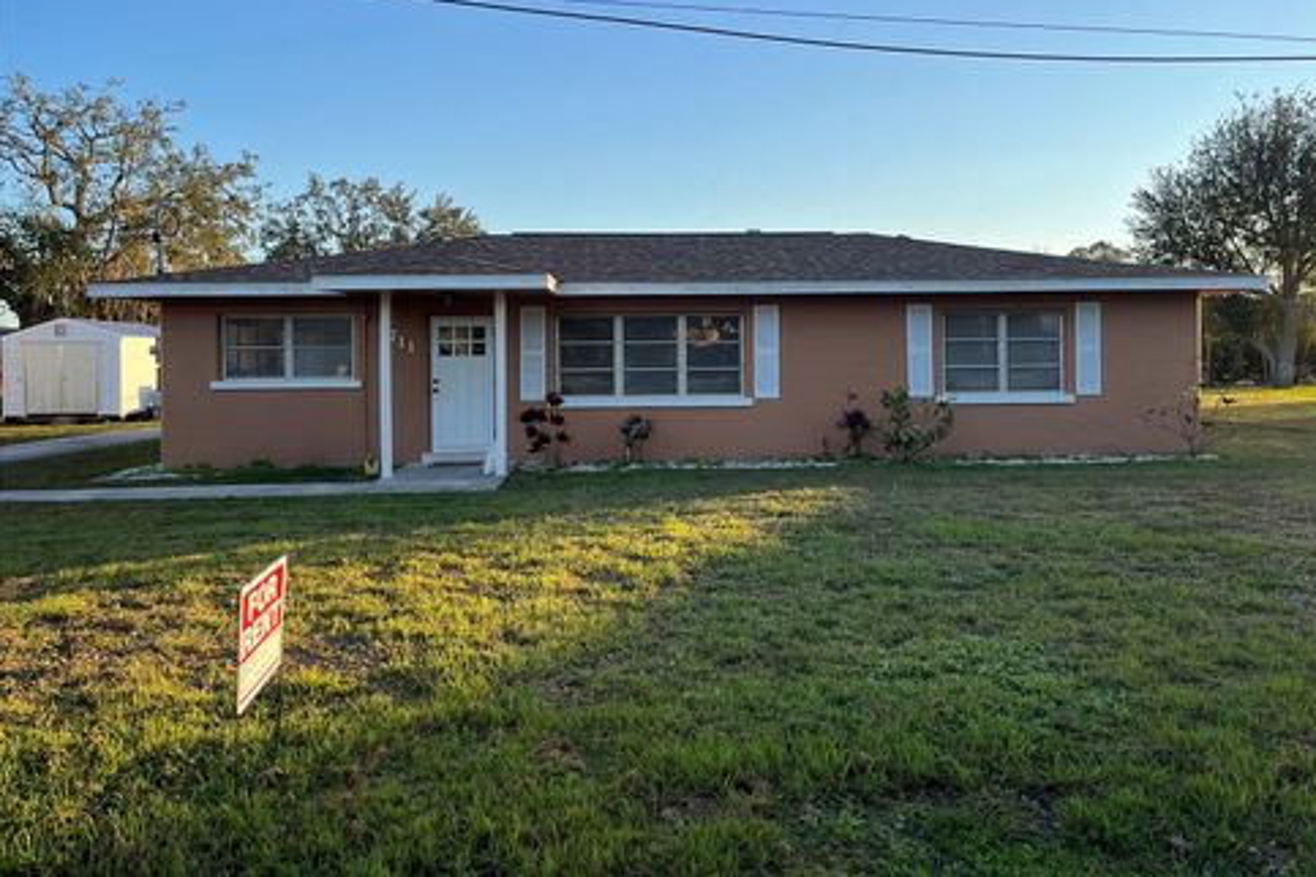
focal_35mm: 28
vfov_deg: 46.2
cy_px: 369
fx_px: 1023
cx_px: 678
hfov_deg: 65.5
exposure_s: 1/1294
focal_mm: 5.1
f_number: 1.6
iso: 50
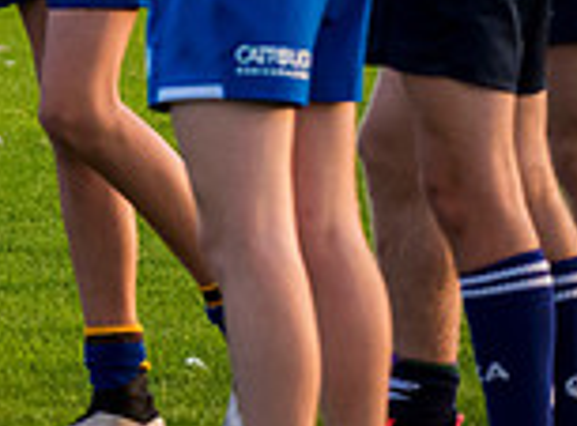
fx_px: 9416
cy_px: -205
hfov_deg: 3.5
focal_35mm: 568
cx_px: -608
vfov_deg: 2.6
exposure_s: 1/1000
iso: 1600
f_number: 4.5
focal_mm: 140
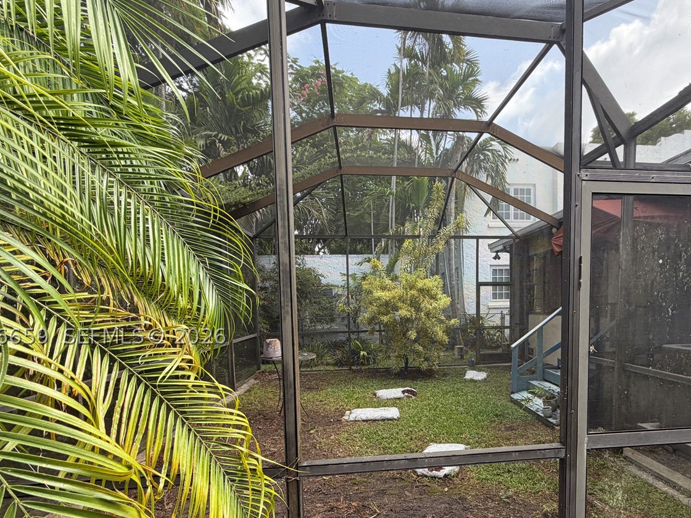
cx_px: 415
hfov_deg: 80.8
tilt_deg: -4.2
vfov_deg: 64.6
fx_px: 399
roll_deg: +1.3
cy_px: 336
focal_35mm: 20
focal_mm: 2.22
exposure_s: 1/155
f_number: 2.2
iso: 50
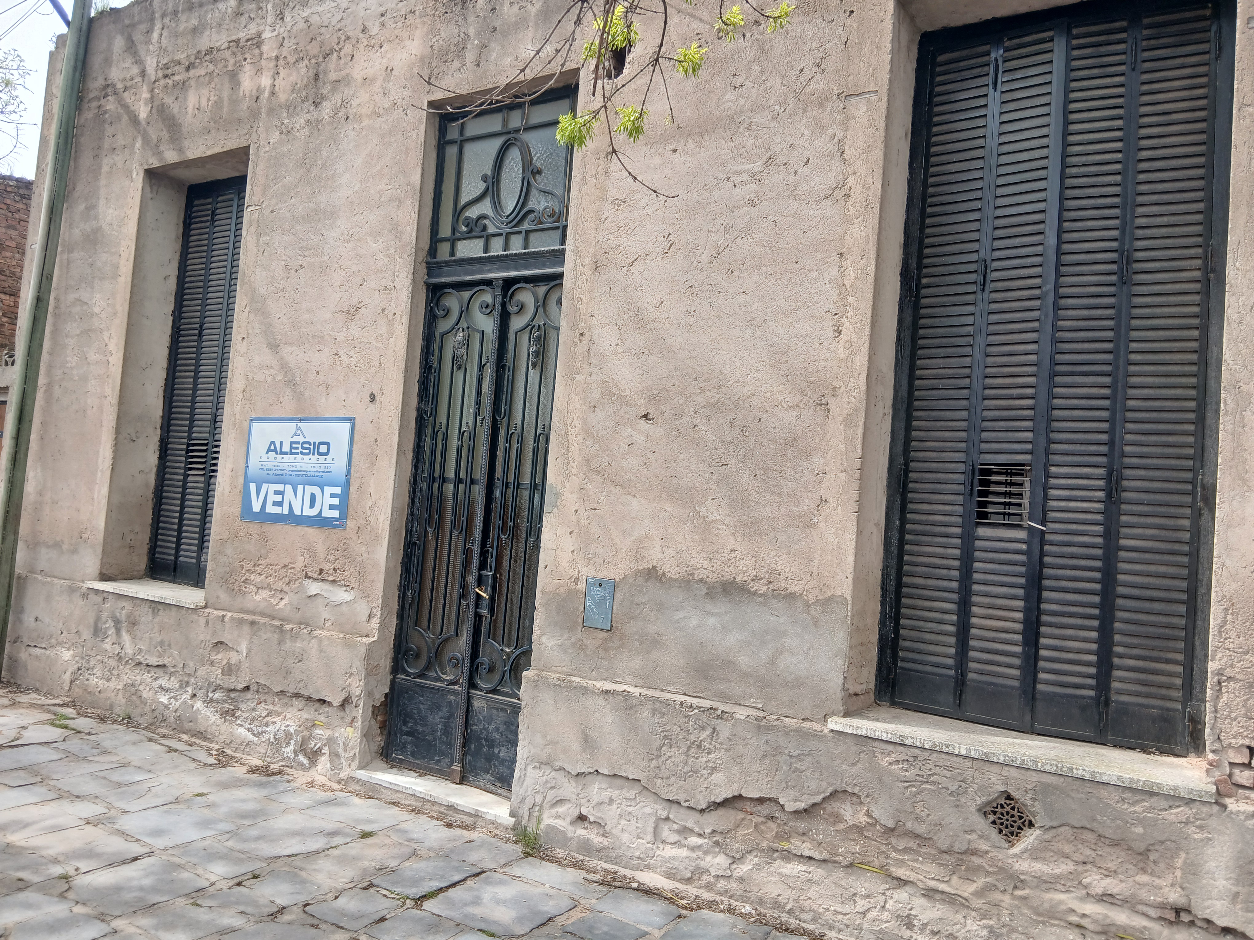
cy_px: 470
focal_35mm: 26
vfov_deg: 53.1
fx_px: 942
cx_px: 627
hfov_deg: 67.3
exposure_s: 1/116
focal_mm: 3.98
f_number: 1.8
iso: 20
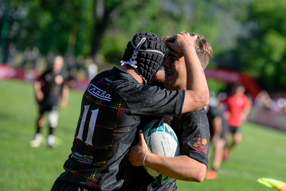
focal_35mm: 205
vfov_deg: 6.7
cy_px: 96
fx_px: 1629
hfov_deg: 10.0
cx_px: 183
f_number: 4
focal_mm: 160
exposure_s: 1/4000
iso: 320
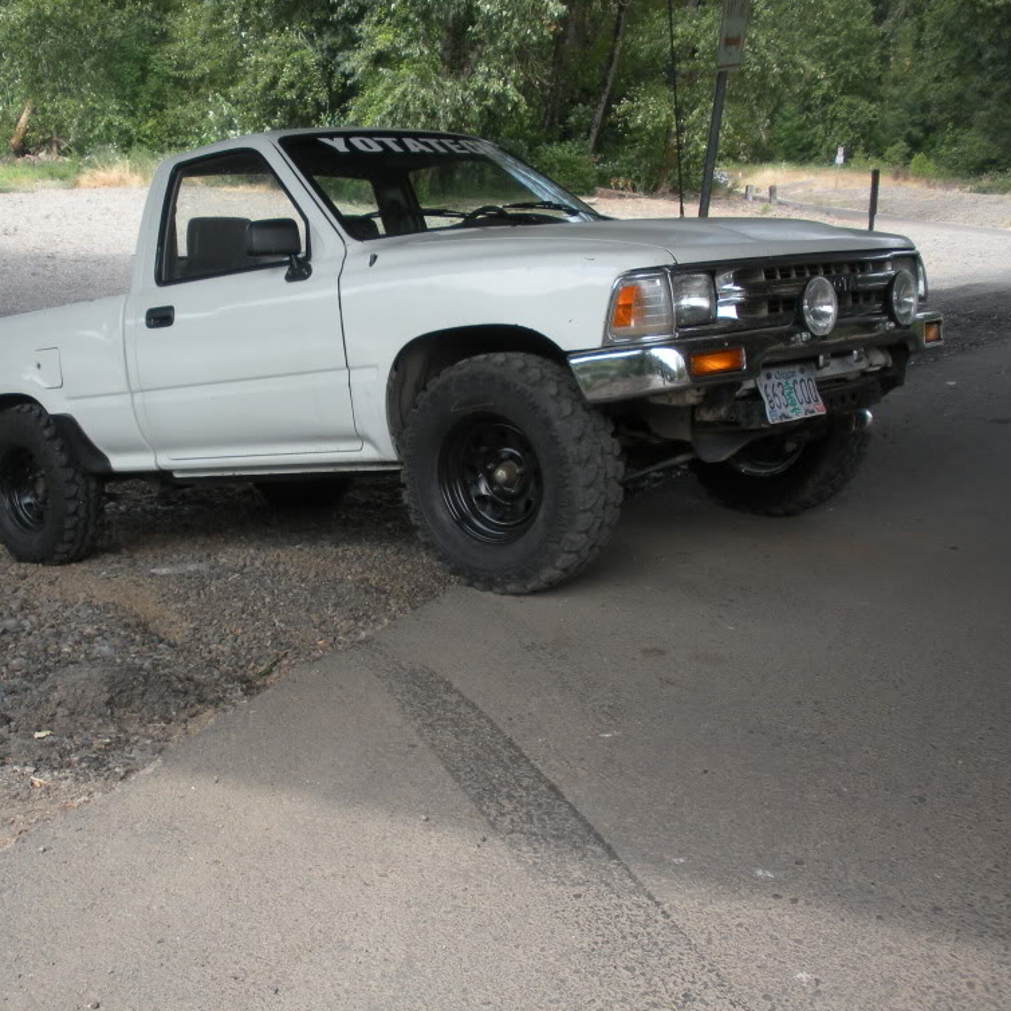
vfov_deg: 40.0
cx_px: 375
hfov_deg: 39.7
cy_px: 500
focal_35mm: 42
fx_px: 1388
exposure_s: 1/178
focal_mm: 6.3
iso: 64
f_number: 3.5
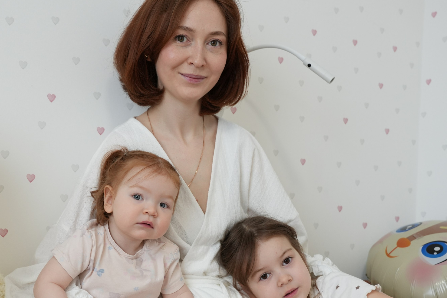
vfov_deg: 21.8
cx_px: 191
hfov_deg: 32.3
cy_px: 197
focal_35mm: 62
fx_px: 770
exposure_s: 1/160
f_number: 4.5
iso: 1000
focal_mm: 40
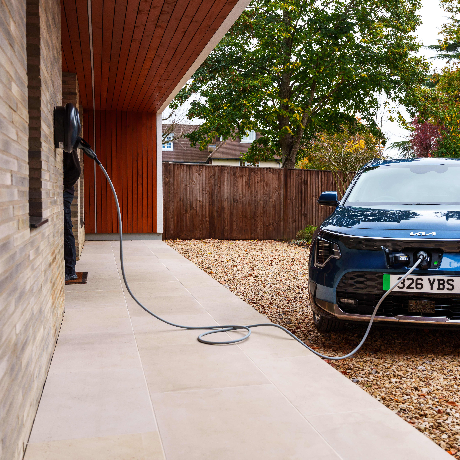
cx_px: 280
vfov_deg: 41.5
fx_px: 607
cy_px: 230
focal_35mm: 40
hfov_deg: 41.3
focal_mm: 31.3
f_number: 4
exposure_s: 1/400
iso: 250
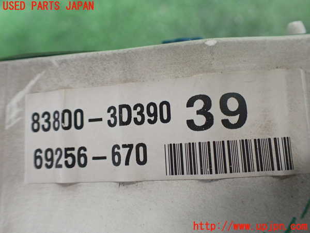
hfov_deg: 60.0
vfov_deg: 46.8
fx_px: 269
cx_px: 155
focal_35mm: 30
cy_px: 116
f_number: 2.3
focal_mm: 5.4
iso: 640
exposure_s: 1/125
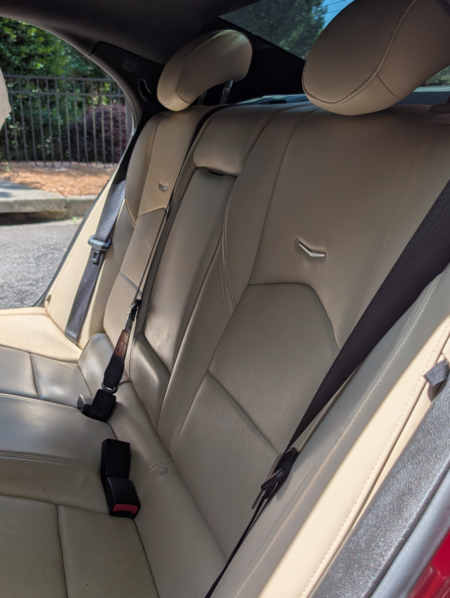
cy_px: 348
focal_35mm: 32
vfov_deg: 56.5
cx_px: 166
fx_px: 553
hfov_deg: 43.9
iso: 25
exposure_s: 1/887
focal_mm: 6.9
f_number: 1.68
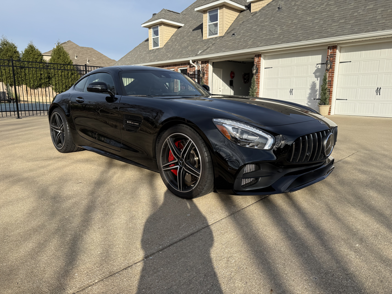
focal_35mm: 24
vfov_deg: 56.8
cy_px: 147
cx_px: 196
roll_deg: -0.5
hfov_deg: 71.6
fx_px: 272
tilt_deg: -10.7
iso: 80
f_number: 1.78
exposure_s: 1/3759
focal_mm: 6.76
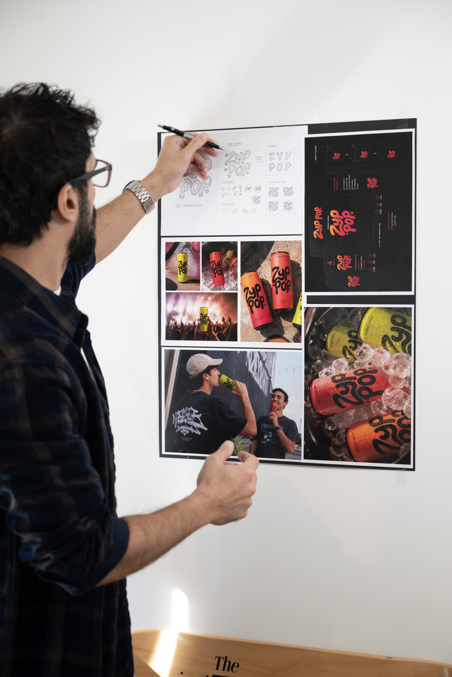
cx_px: 226
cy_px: 338
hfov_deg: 23.4
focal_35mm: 58
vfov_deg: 34.5
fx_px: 1091
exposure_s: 1/60
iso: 640
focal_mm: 58
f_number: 4
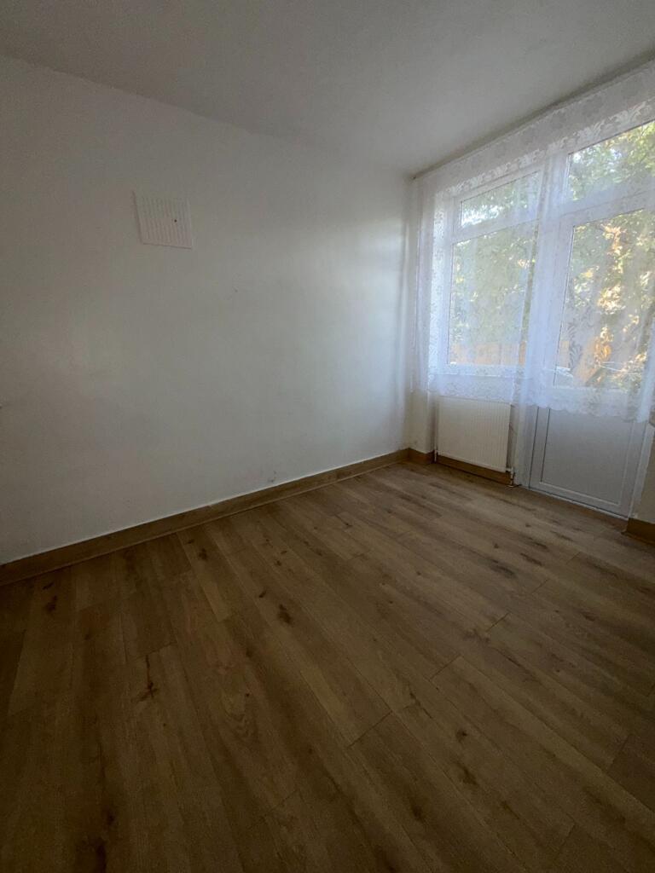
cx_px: 328
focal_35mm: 14
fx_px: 353
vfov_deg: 102.1
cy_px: 436
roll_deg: +2.0
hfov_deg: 85.7
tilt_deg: -15.2
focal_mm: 2.22
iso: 100
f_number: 2.2
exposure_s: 1/121
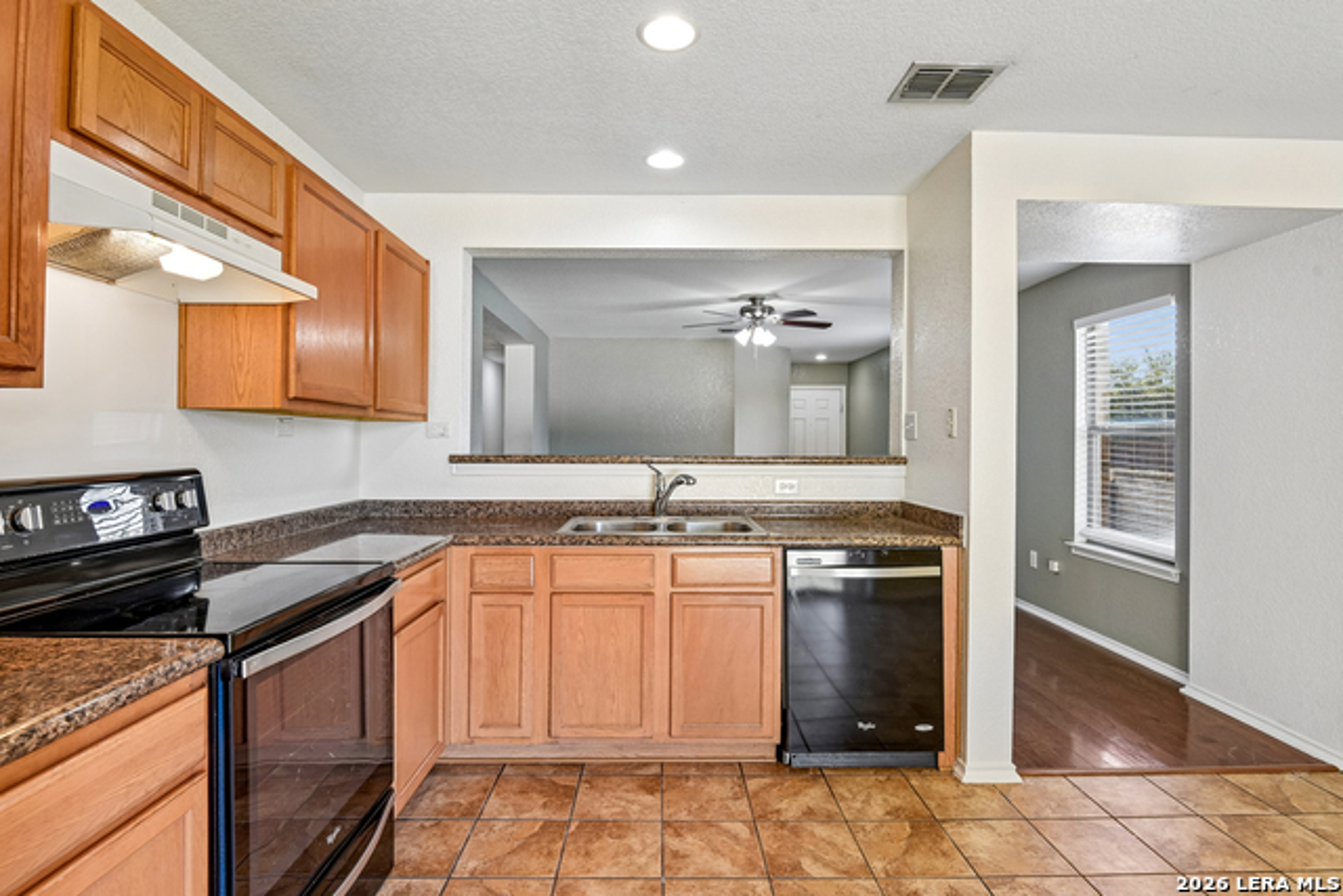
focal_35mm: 18
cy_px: 448
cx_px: 672
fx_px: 672
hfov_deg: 90.0
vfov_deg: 67.4
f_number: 8
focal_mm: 18
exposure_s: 1/20
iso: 720
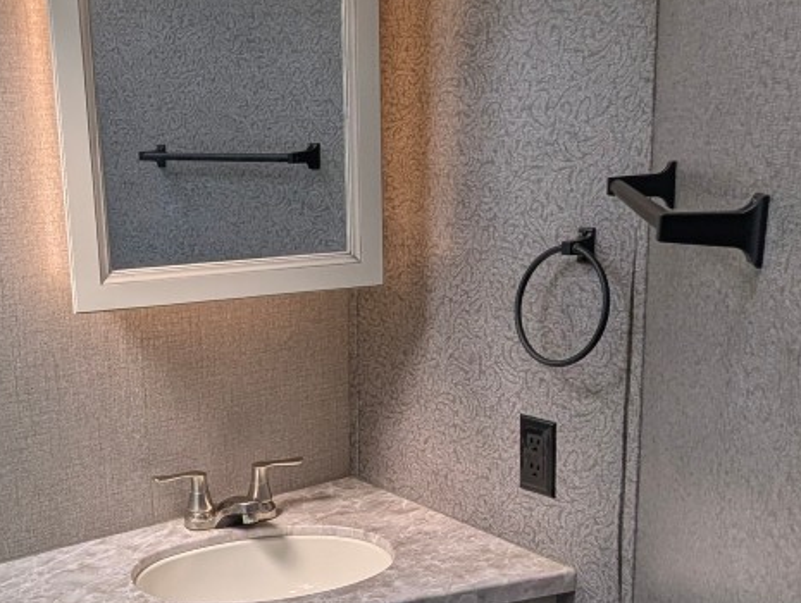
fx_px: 1112
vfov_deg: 30.1
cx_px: 276
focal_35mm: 48
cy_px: 396
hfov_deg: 39.2
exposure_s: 1/139
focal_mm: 2.35
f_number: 2.2
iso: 41
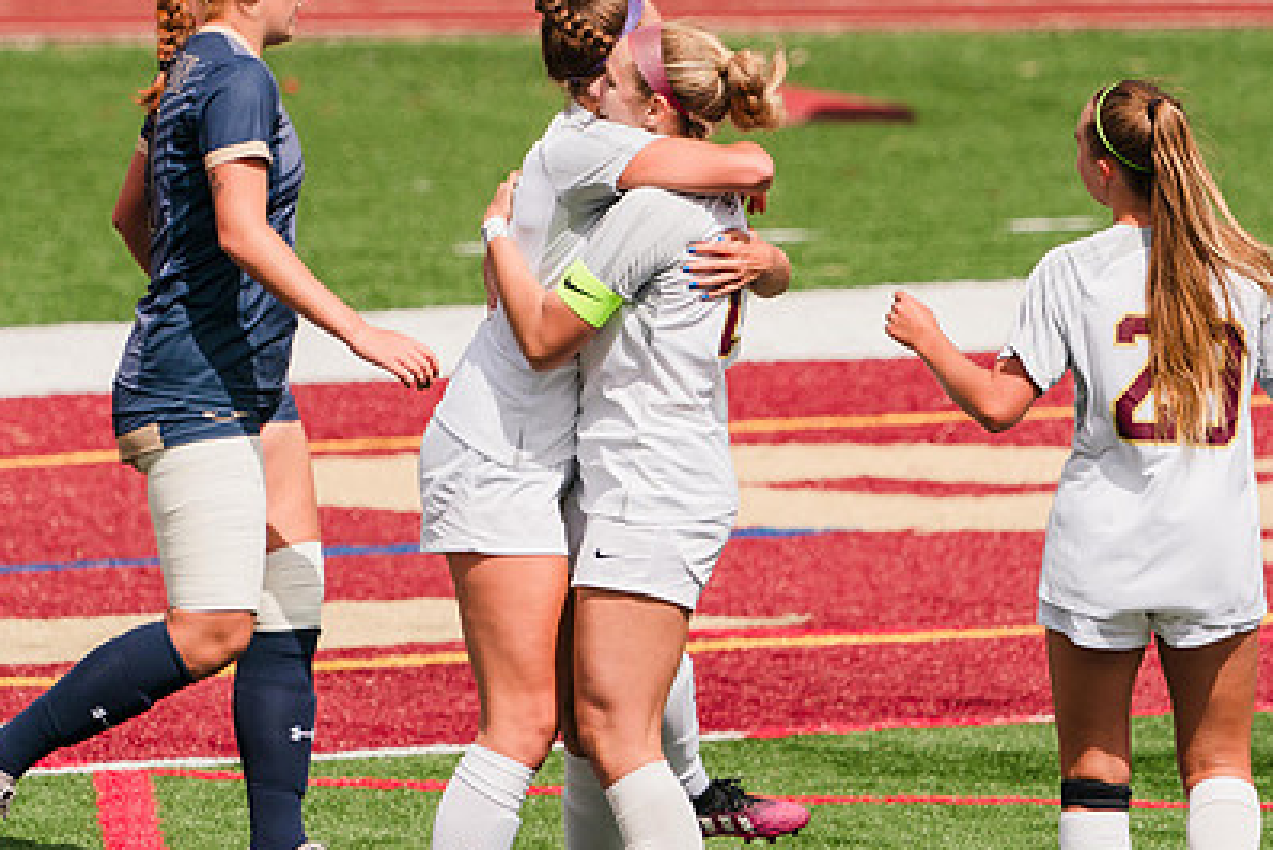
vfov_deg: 1.2
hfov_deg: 1.9
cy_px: 105
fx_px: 39263
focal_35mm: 1110
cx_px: 506
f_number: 6.3
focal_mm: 600
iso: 200
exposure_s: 1/1600
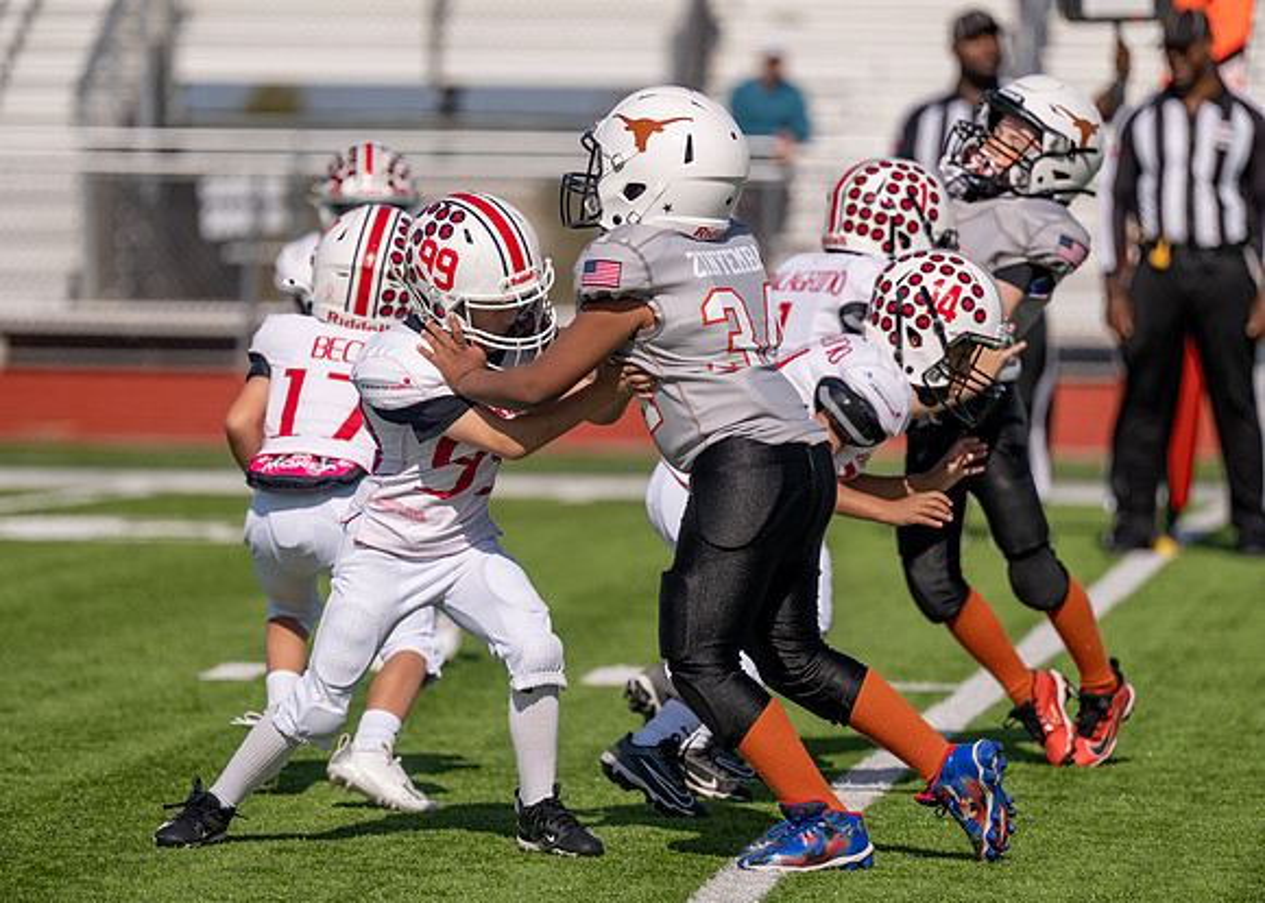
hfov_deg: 6.8
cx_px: 572
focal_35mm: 297
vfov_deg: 4.8
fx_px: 10667
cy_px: 453
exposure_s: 1/3200
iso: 160
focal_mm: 272
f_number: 4
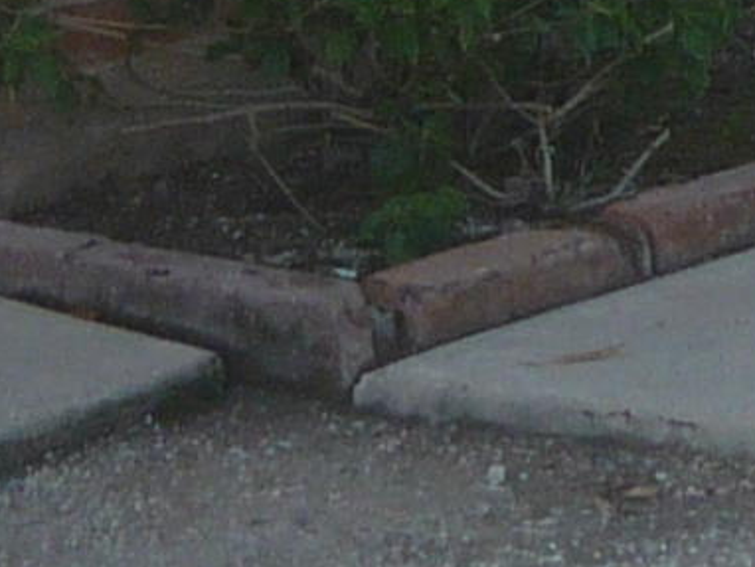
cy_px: -636
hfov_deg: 7.6
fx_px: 5653
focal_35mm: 259
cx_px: 174
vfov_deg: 5.6
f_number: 2.8
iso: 100
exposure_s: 1/640
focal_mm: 5.5
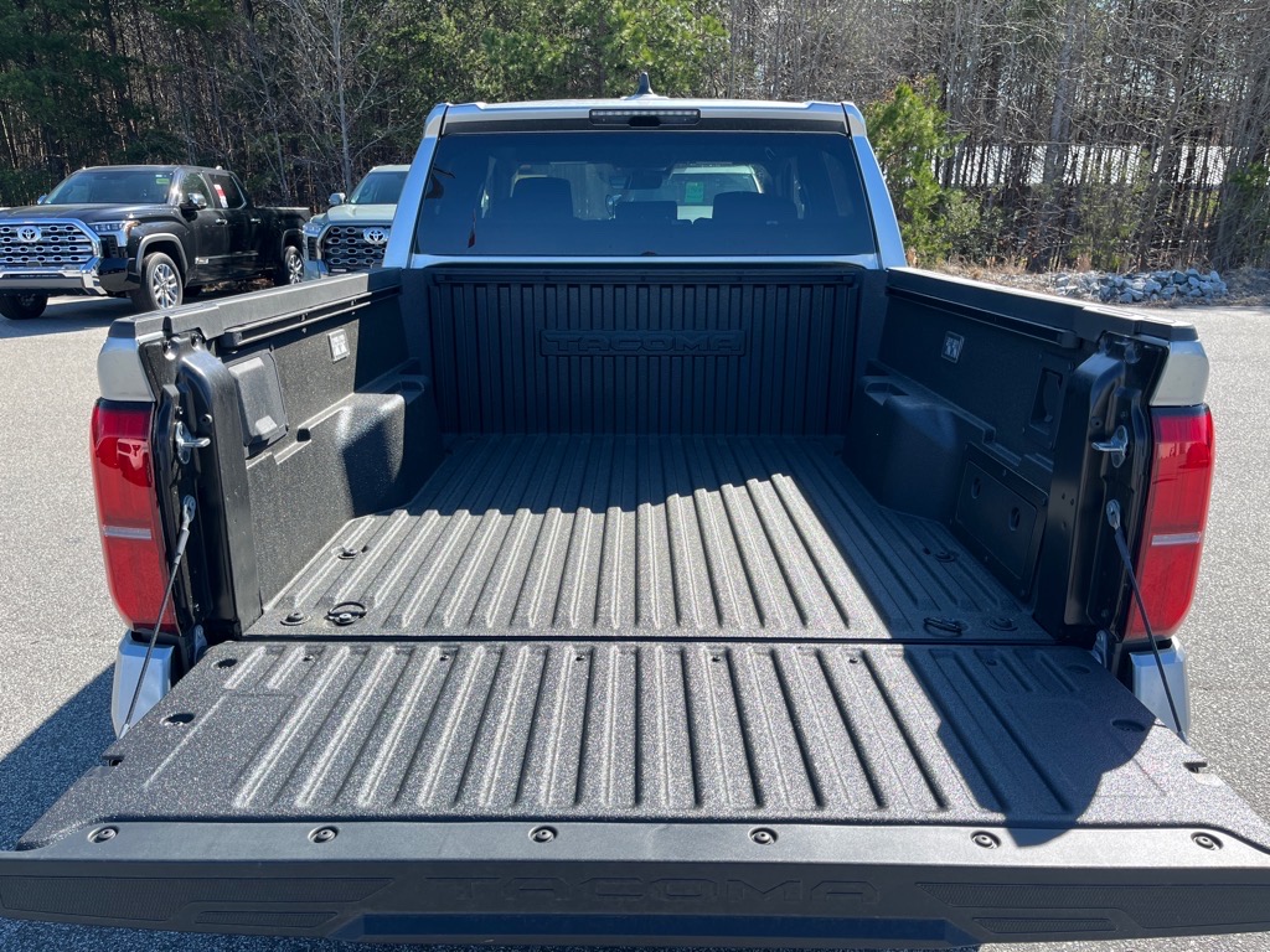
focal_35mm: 26
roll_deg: +0.9
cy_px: 476
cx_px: 635
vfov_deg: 53.1
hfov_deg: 67.3
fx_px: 954
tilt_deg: -19.3
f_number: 1.6
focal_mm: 5.1
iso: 50
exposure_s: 1/804
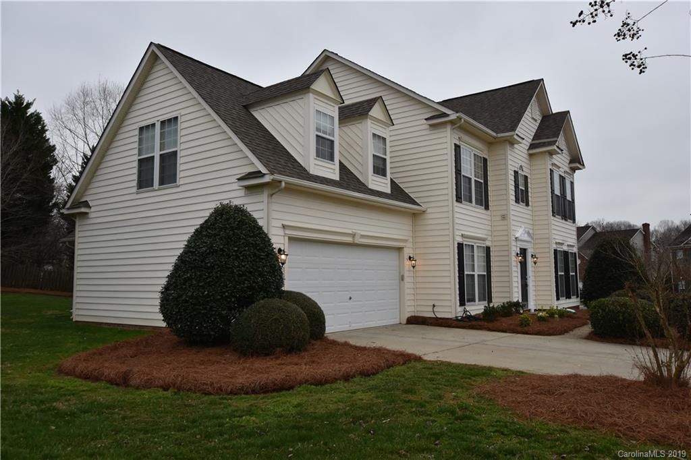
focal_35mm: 27
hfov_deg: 67.4
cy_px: 230
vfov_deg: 47.9
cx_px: 346
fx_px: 518
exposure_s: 1/500
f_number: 8
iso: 560
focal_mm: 18
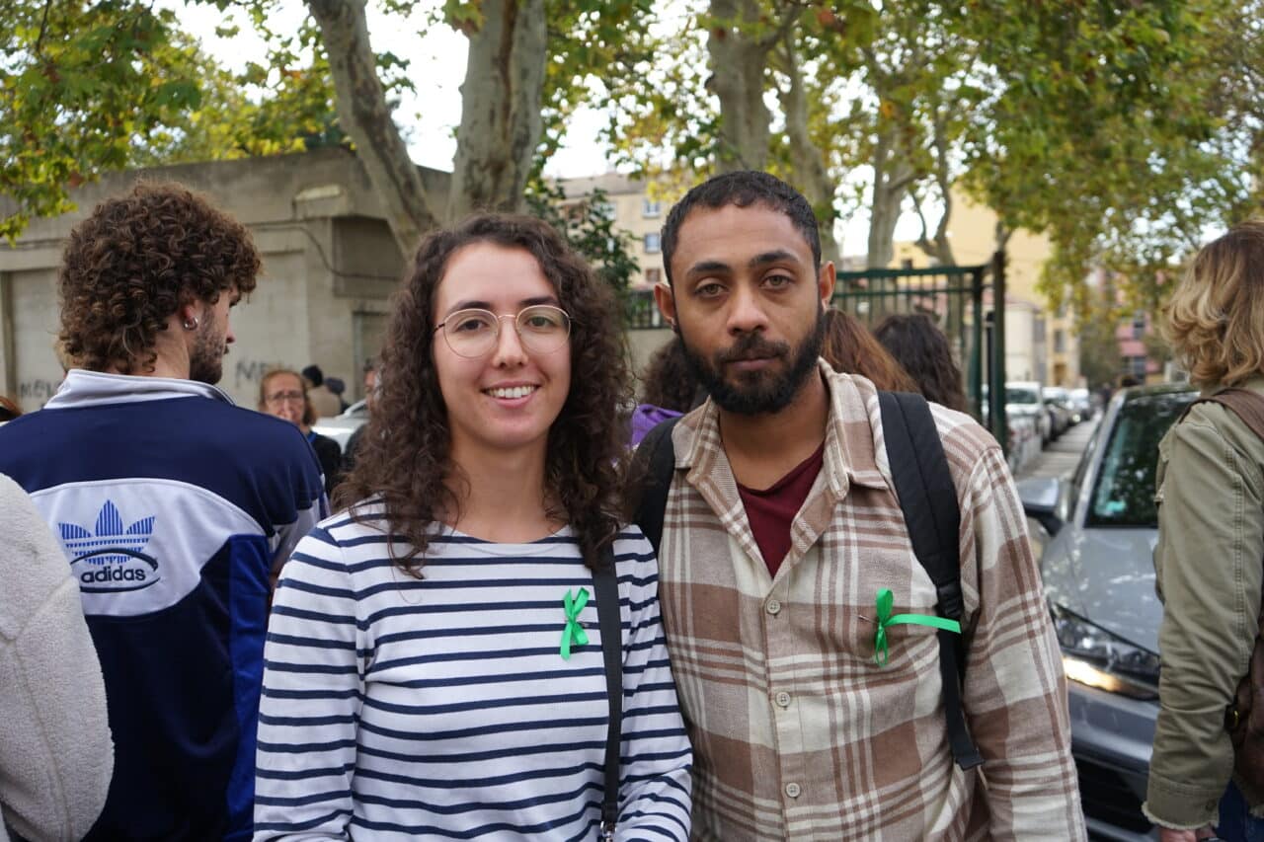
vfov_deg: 38.9
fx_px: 1194
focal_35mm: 34
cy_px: 421
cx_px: 632
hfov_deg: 55.8
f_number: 4.5
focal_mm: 34
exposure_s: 1/500
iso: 400
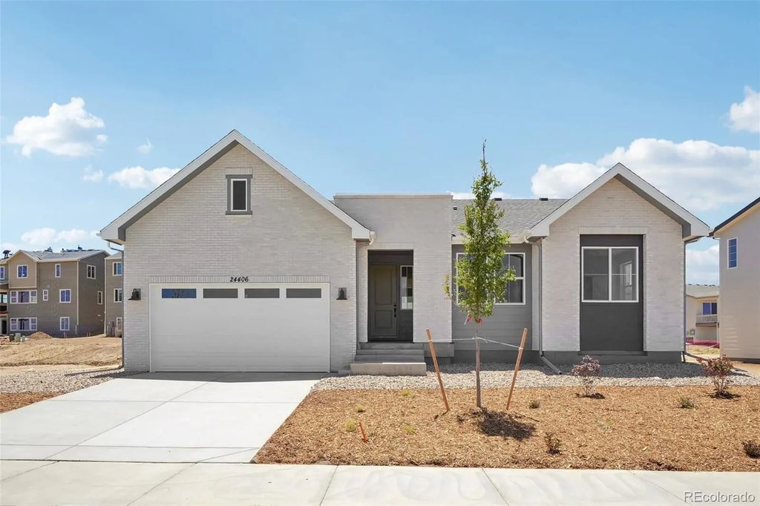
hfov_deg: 75.9
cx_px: 380
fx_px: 487
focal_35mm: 23
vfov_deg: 54.9
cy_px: 253
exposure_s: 1/1250
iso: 800
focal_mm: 15.4
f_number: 8
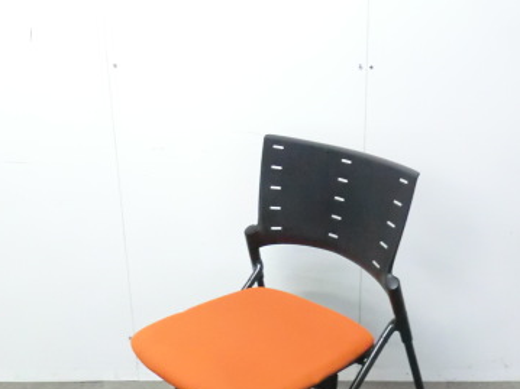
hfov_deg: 33.8
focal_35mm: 57
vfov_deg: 25.5
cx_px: 282
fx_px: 856
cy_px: 270
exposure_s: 1/30
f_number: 3.5
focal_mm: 5.8
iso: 800
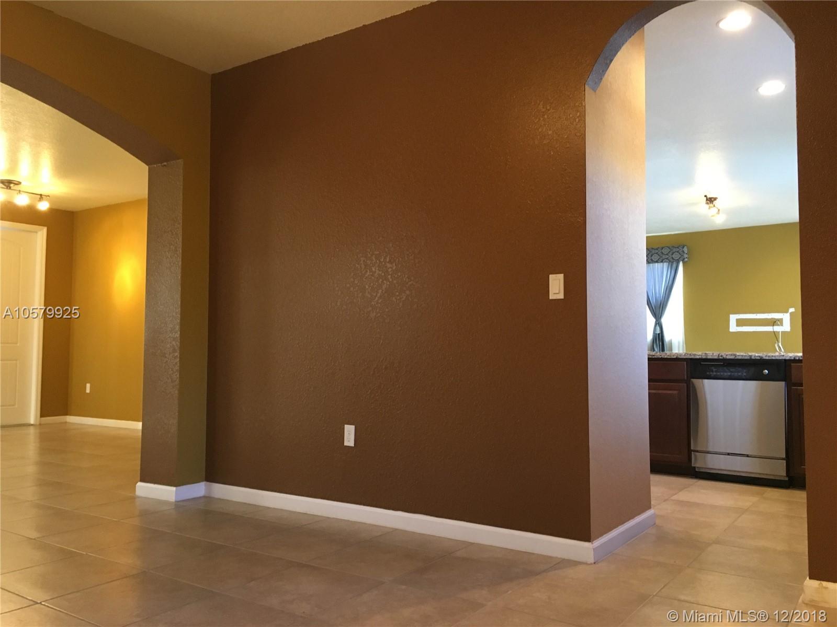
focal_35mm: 29
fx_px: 701
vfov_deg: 48.2
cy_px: 314
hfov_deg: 61.7
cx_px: 418
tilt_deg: +2.8
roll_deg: +0.1
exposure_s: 1/24
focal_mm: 4.15
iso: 200
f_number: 2.2
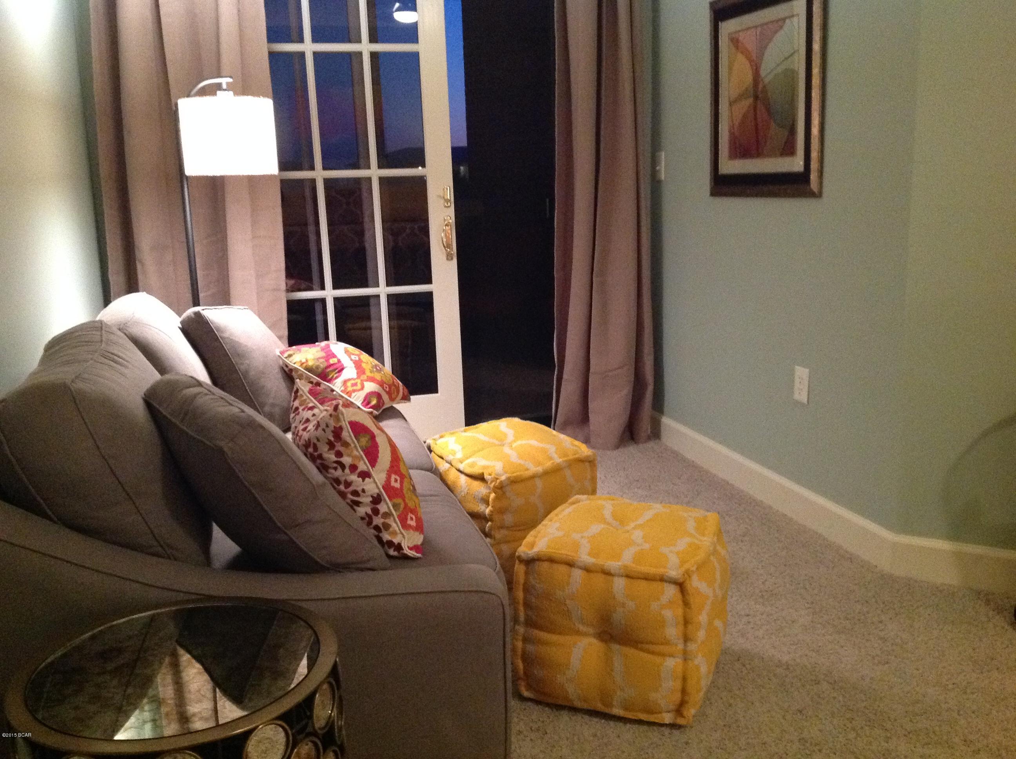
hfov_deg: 52.7
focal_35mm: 35
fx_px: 1026
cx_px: 508
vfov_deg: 40.6
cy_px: 380
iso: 640
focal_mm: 4.28
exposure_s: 1/15
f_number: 2.4
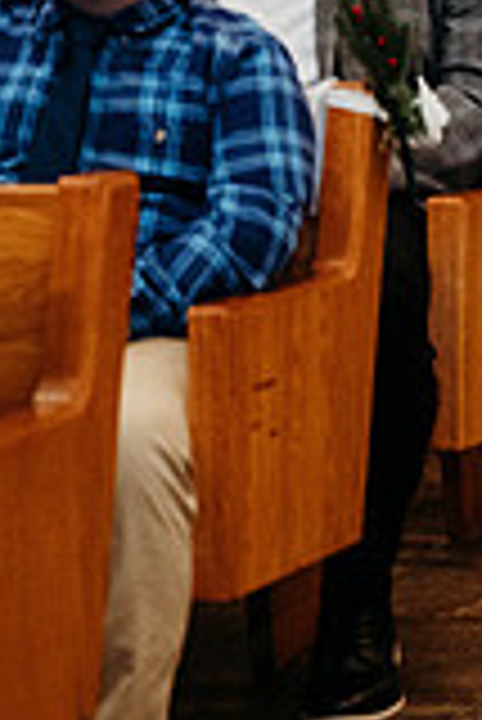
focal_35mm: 265
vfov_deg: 7.7
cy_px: -97
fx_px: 5310
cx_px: 1108
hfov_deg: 5.1
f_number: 2.8
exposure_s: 1/200
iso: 2000
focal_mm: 70
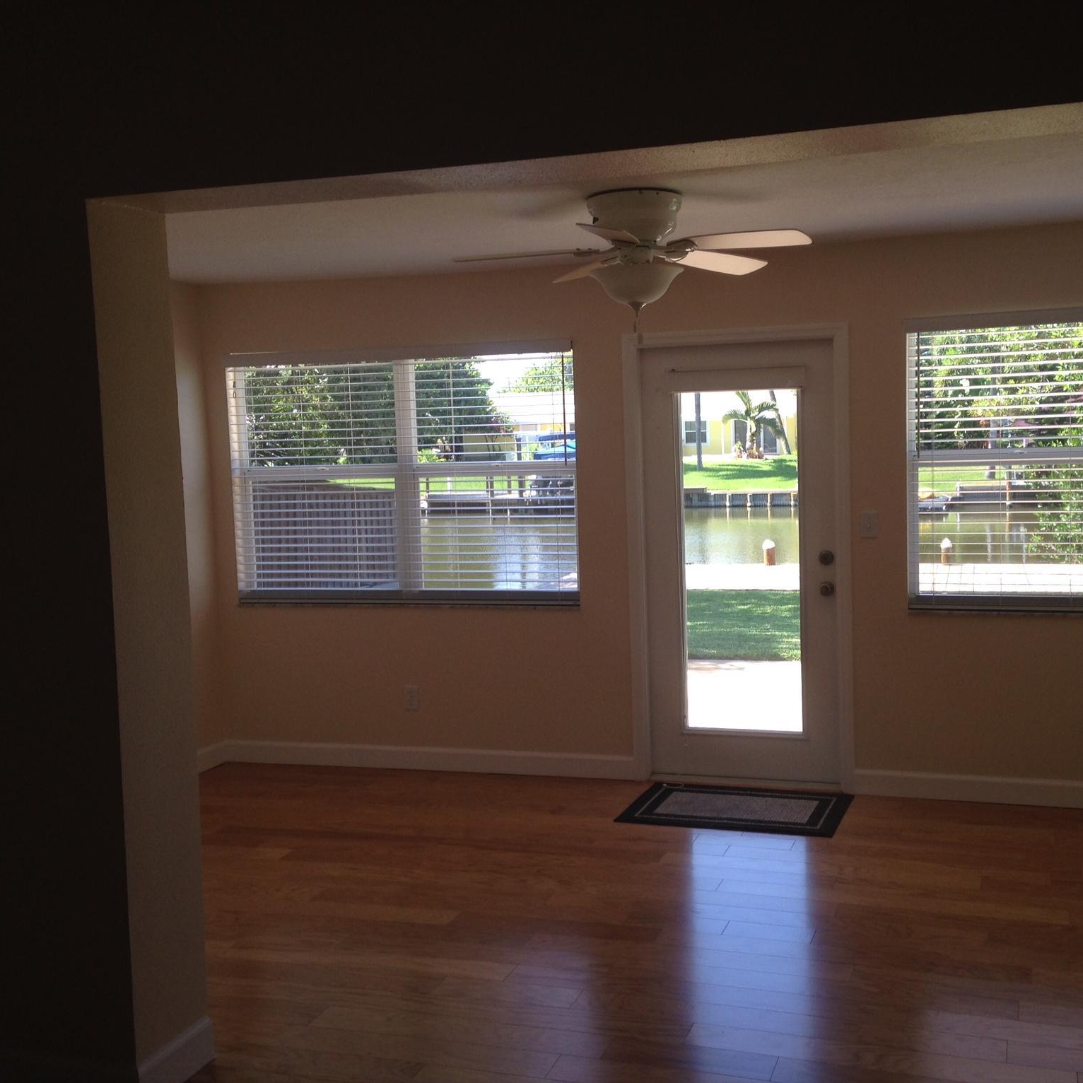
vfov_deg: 42.8
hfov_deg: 42.7
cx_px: 618
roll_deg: +3.2
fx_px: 1380
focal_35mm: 39
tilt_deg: -5.6
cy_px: 541
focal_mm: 4.12
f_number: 2.4
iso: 50
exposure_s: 1/158
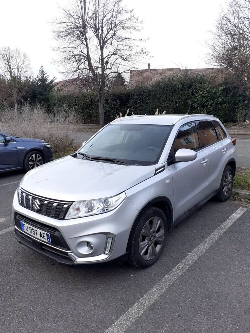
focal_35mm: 27
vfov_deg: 65.3
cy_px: 166
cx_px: 125
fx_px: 260
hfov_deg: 51.4
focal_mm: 3.6
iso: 40
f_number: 1.9
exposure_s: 1/255
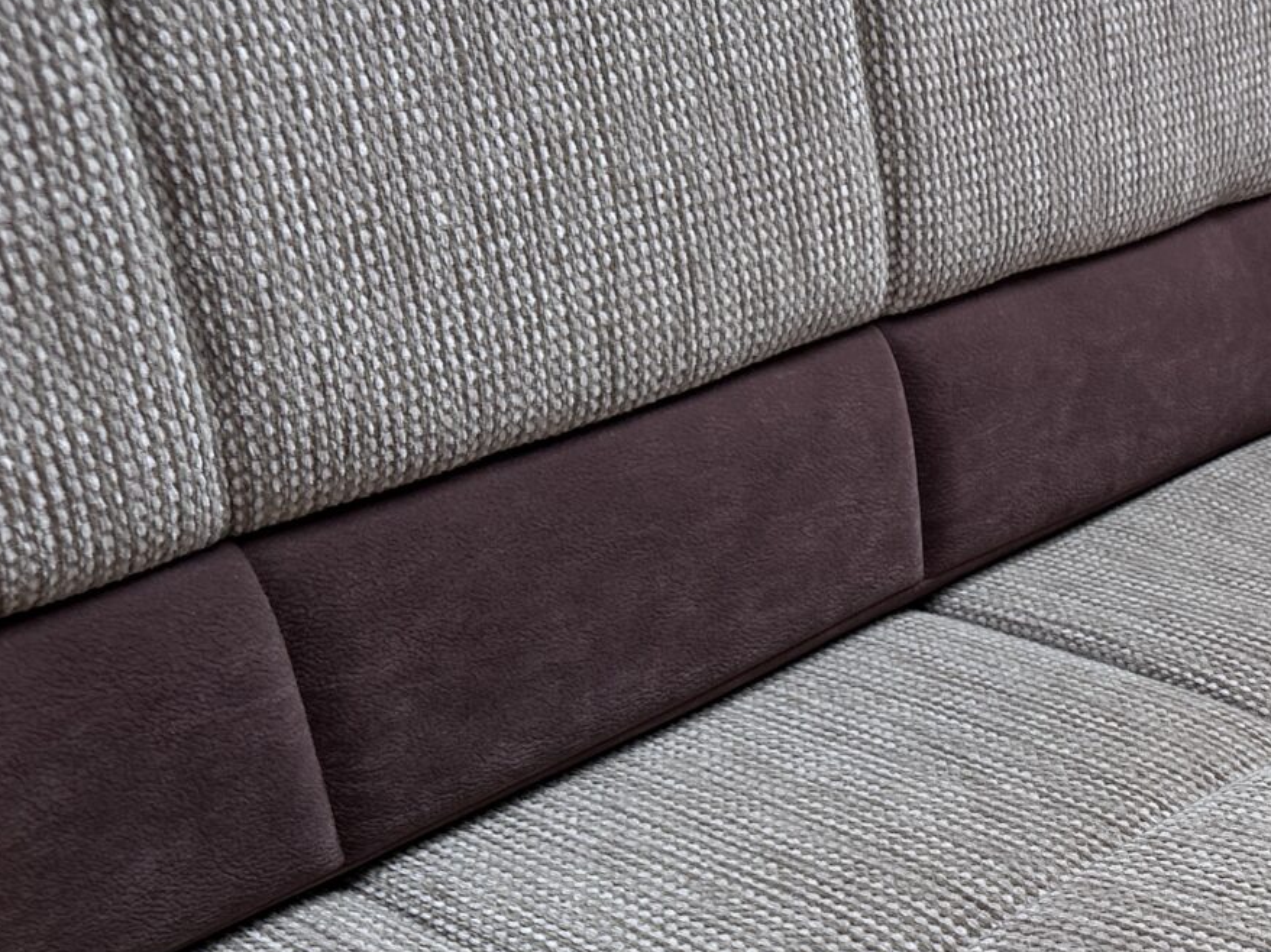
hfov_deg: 30.4
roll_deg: +1.4
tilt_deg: -25.3
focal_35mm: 56
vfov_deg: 26.0
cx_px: 1426
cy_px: 571
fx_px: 2056
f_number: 1.78
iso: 80
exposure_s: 1/797
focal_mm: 6.86
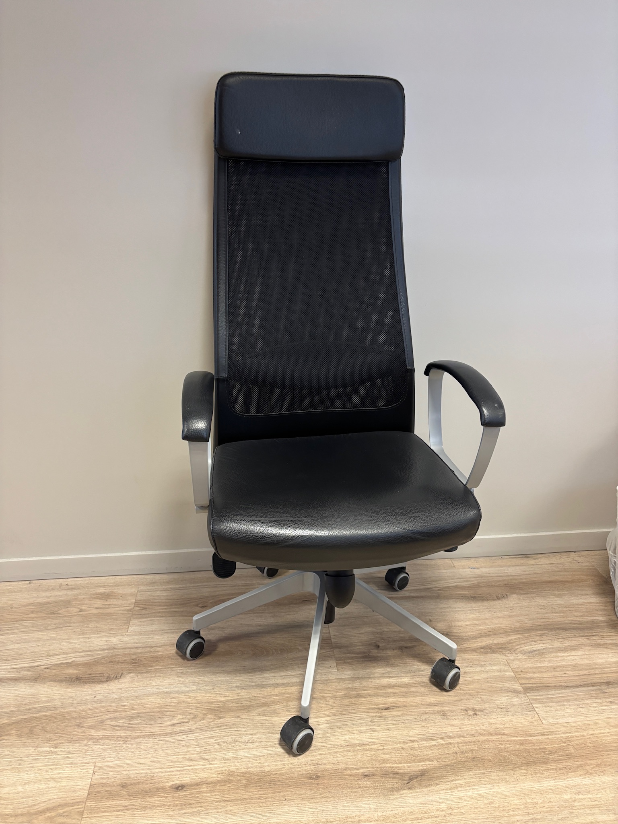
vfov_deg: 67.3
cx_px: 309
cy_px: 412
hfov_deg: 53.1
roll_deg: -0.4
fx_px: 619
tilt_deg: -18.4
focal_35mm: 26
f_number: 1.6
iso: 200
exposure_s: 1/50
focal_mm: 5.96
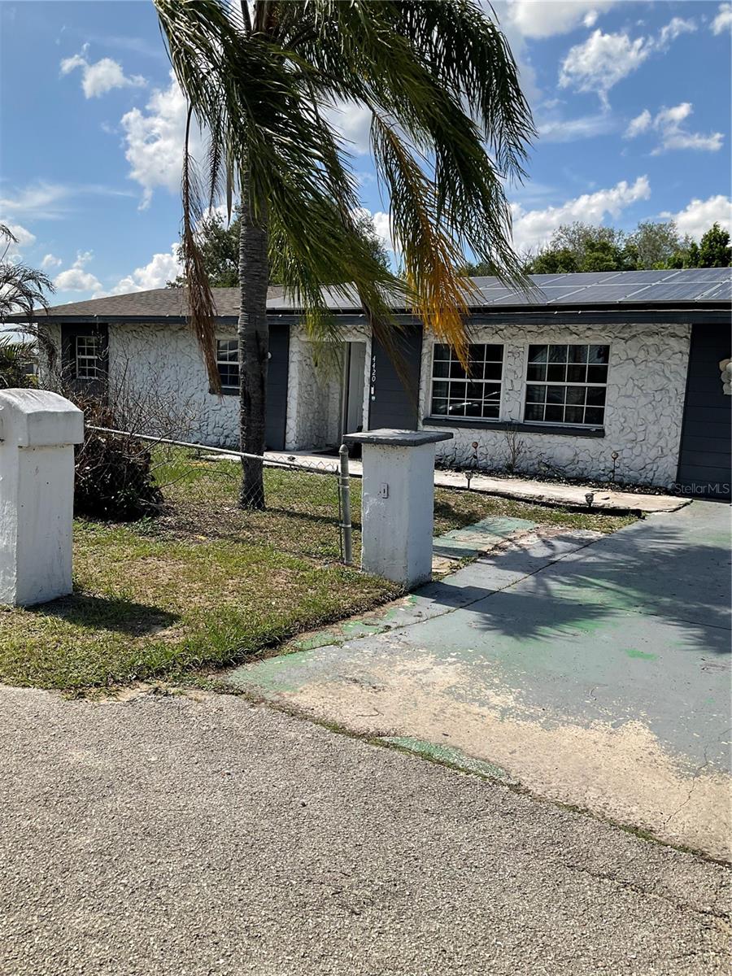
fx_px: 818
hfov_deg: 48.2
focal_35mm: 29
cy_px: 488
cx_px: 366
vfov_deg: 61.7
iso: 16
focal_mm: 3
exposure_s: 1/2058
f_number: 1.8
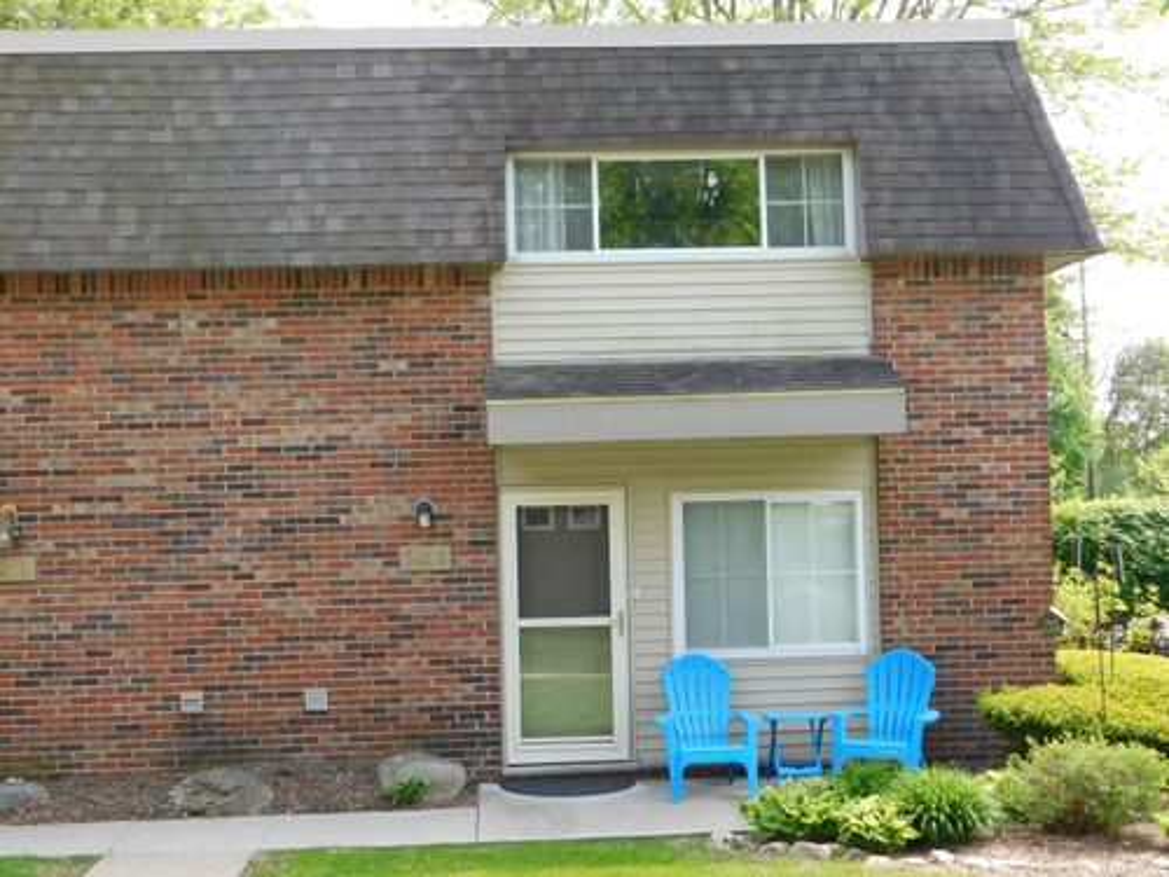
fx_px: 1722
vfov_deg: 28.6
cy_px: 438
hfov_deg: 37.5
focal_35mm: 51
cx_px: 584
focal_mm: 9
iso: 125
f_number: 3.8
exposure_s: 1/160
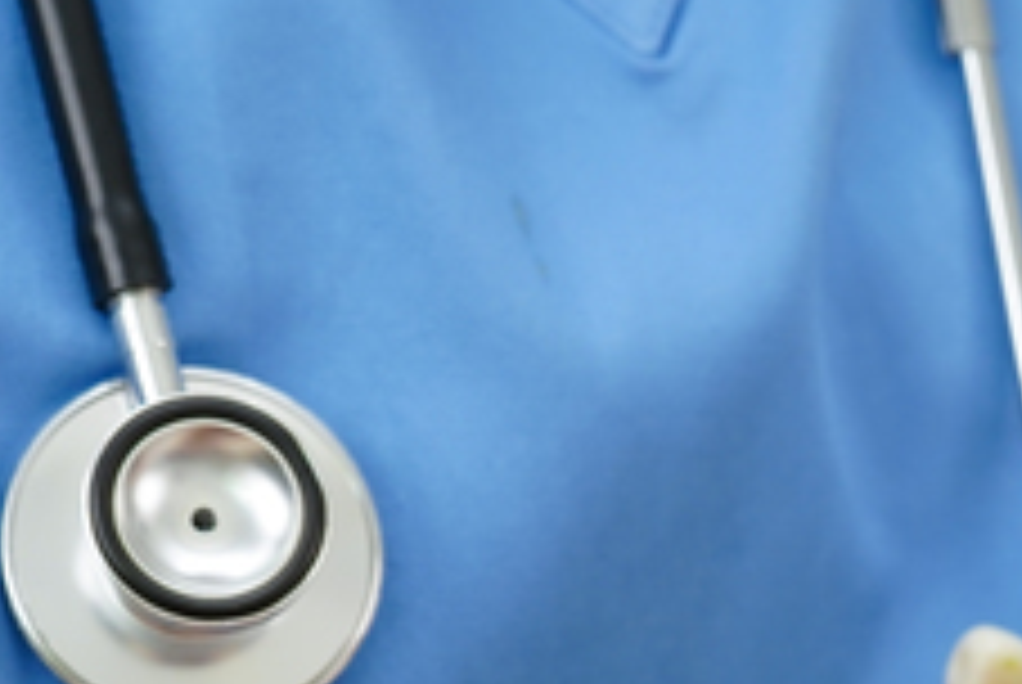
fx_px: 4690
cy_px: 918
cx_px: 1040
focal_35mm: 165
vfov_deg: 8.2
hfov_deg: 12.3
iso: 400
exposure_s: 1/80
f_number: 4
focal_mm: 50
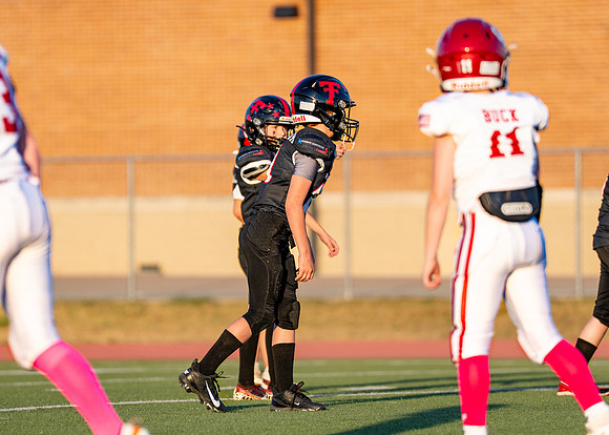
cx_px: 306
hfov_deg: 5.6
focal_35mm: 361
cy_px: 211
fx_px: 6244
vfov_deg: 4.0
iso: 100
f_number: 2.8
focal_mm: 200
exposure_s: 1/1000
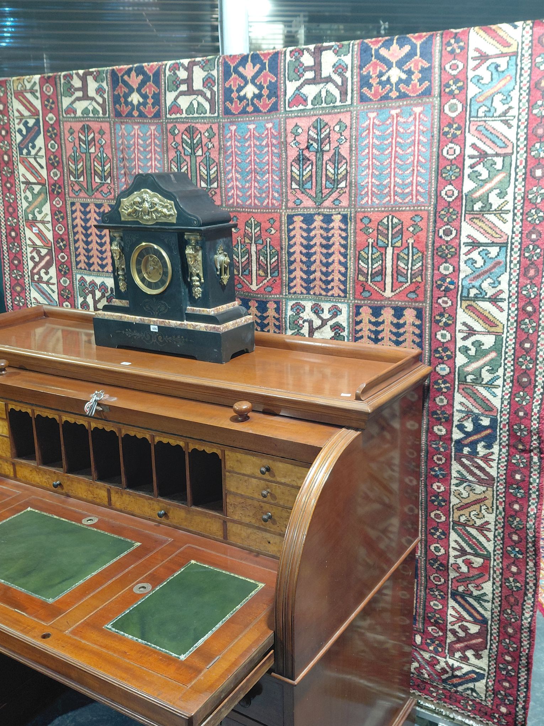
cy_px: 363
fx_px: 524
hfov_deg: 54.9
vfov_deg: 69.4
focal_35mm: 25
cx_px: 272
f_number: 1.8
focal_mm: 4.69
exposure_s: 1/60
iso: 160
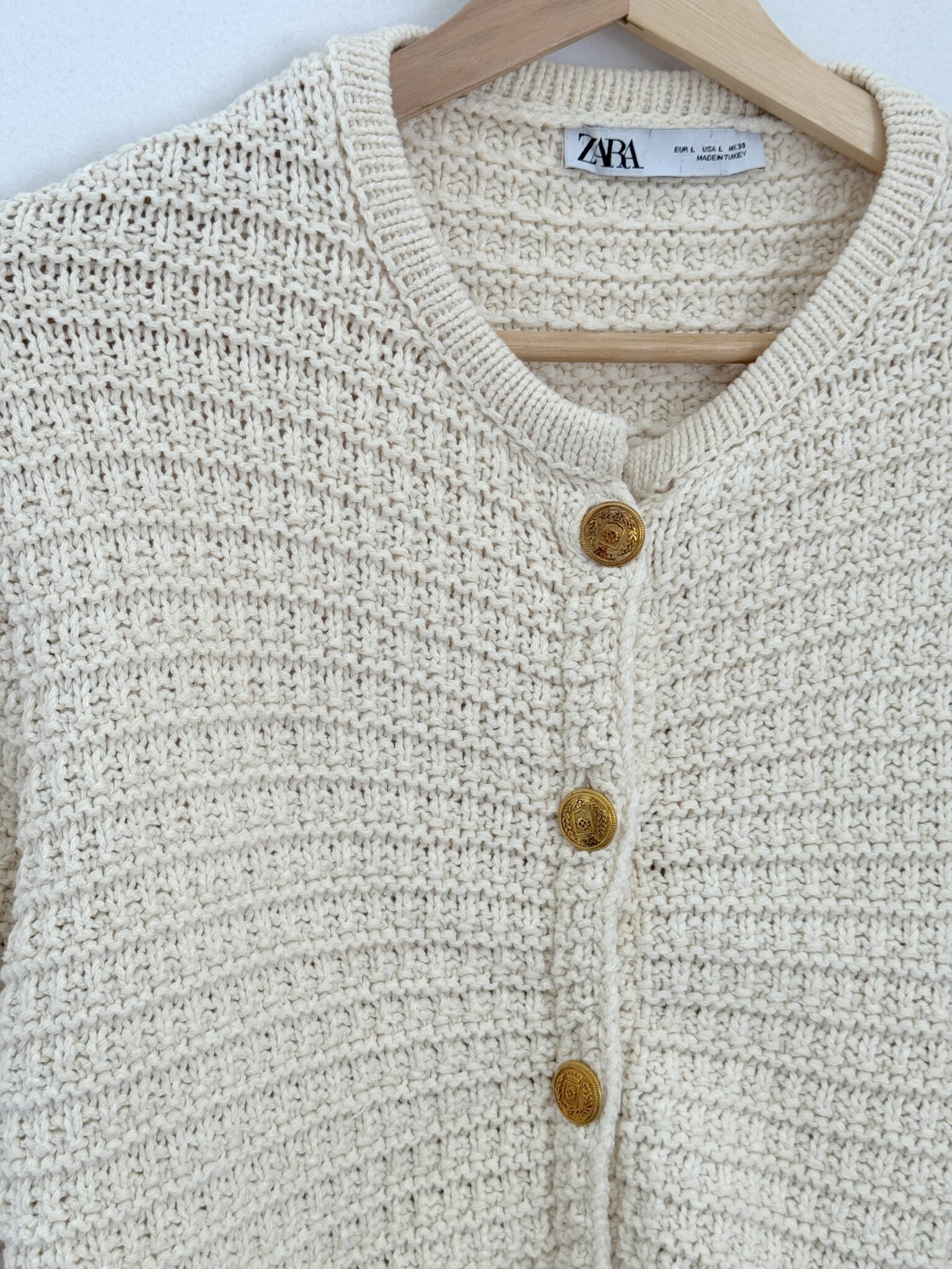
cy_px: 634
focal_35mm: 48
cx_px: 476
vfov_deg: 39.7
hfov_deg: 30.3
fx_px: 1760
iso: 50
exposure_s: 1/123
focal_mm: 6.76
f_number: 1.78
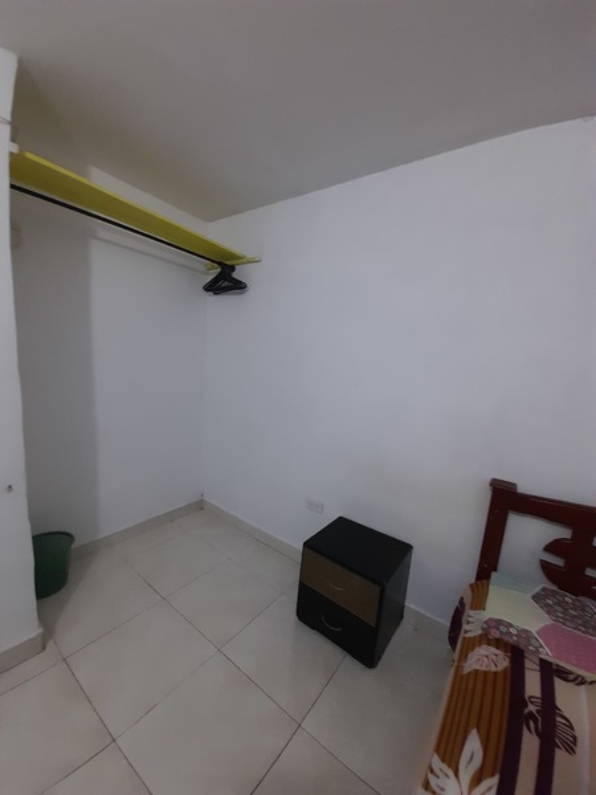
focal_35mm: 13
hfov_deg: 89.9
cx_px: 298
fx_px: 298
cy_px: 398
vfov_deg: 106.2
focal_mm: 1.42
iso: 250
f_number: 2.2
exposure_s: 1/24
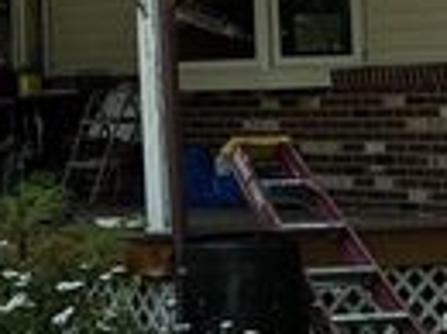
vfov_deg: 7.1
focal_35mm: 205
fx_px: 2642
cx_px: -488
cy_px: -131
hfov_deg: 9.0
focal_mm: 5.96
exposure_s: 1/1068
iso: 50
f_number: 1.6
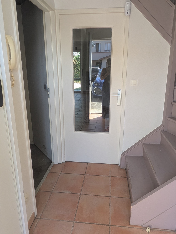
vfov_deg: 71.4
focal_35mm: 24
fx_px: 163
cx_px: 93
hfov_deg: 56.8
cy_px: 106
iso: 67
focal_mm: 1.83
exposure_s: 1/100
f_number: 2.2
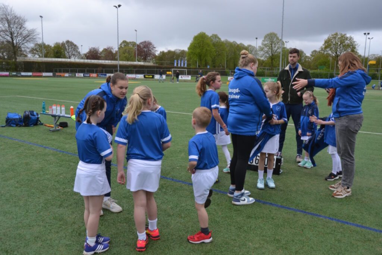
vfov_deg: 40.0
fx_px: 350
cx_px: 191
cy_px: 128
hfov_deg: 57.2
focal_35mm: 33
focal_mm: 22
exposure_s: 1/125
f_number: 5.6
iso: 125
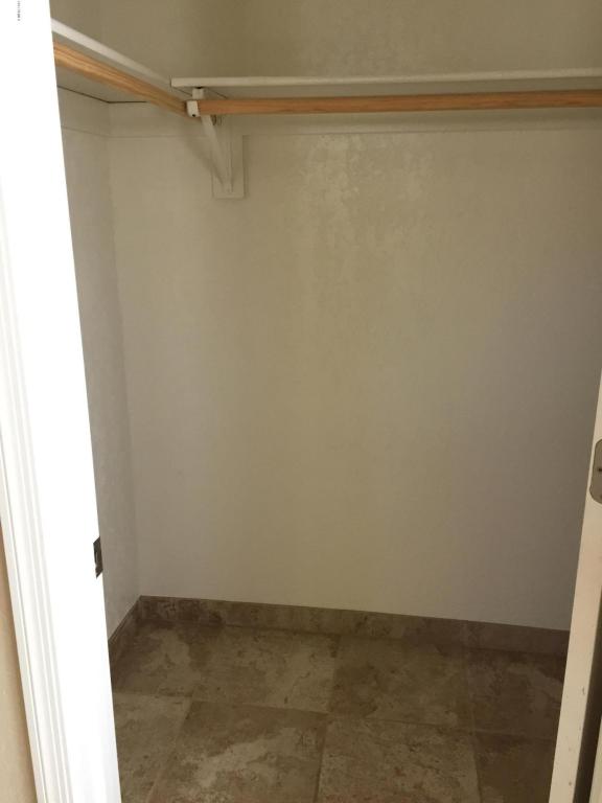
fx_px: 672
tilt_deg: -17.7
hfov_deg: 48.2
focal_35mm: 29
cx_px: 301
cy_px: 402
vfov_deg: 61.7
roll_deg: -0.2
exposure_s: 1/30
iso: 32
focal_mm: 4.15
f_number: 2.2
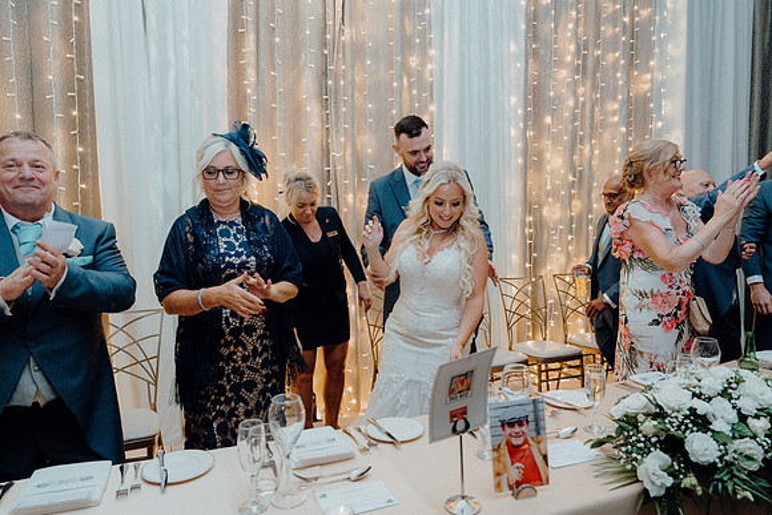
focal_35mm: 24
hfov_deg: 73.7
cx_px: 386
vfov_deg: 53.2
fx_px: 515
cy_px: 258
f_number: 3.5
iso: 2500
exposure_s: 1/160
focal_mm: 24
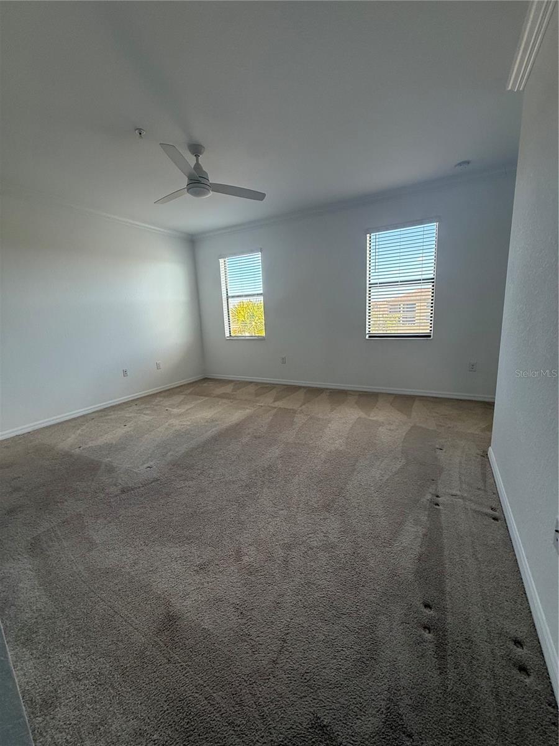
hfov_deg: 85.7
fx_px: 301
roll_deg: +2.7
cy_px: 373
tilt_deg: -11.5
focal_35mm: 14
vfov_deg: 102.1
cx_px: 280
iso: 125
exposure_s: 1/99
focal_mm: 2.22
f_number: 2.2
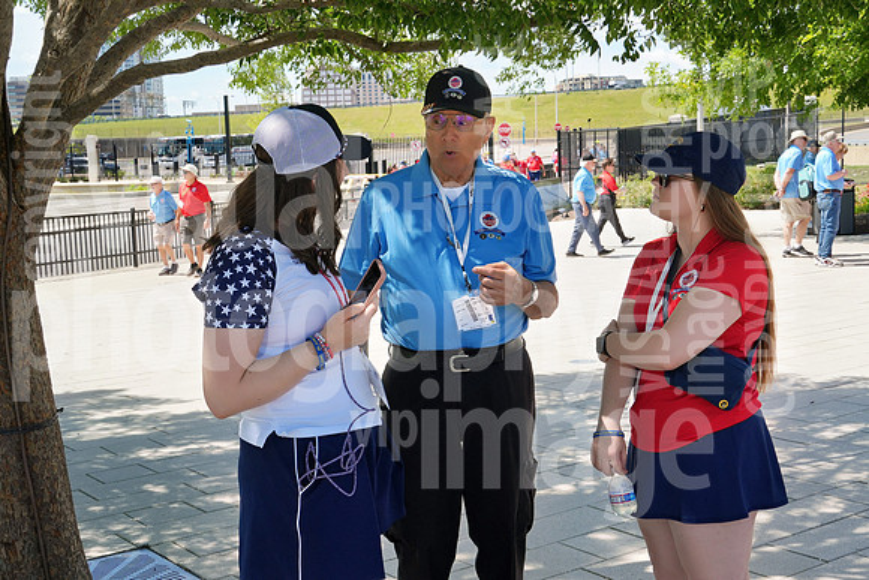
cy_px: 290
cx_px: 434
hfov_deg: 40.0
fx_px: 1195
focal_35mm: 50
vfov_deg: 27.3
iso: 200
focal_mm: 33
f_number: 9
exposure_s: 1/250
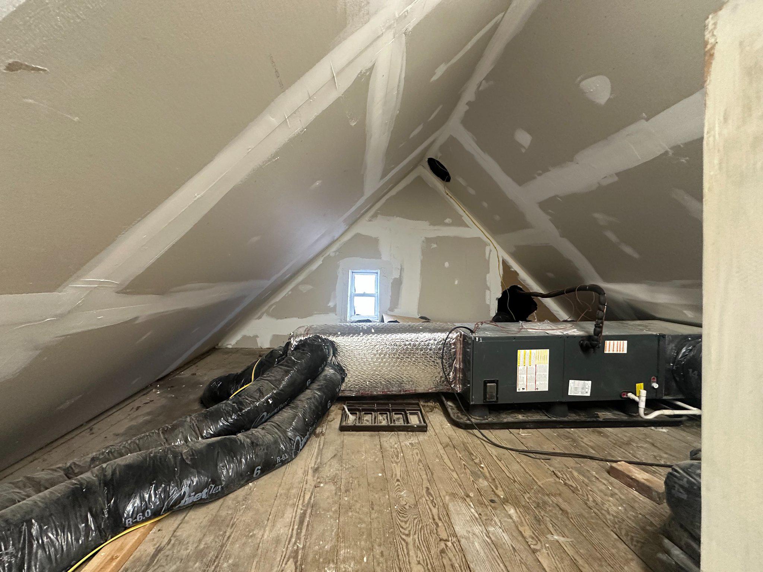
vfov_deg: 85.7
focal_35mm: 14
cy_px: 286
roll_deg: -1.8
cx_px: 382
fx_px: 309
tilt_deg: -0.1
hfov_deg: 102.1
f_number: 2.2
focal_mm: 2.22
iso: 400
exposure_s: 1/60
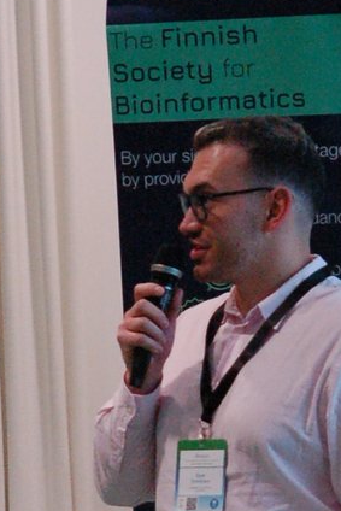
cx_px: 189
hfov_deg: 4.1
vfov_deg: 6.1
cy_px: 377
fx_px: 4812
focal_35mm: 339
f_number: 4
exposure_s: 1/125
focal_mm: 48
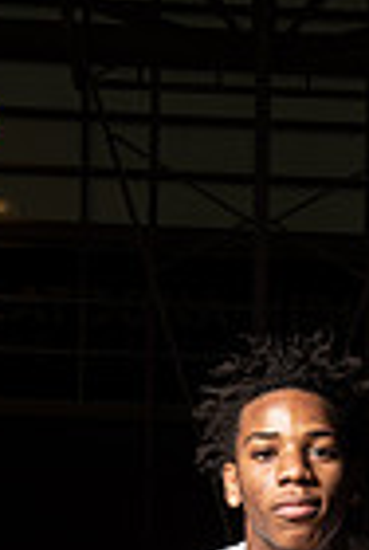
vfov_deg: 12.7
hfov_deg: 8.9
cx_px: 373
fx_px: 2356
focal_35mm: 154
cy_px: 817
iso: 320
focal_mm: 48
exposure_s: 1/200
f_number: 14
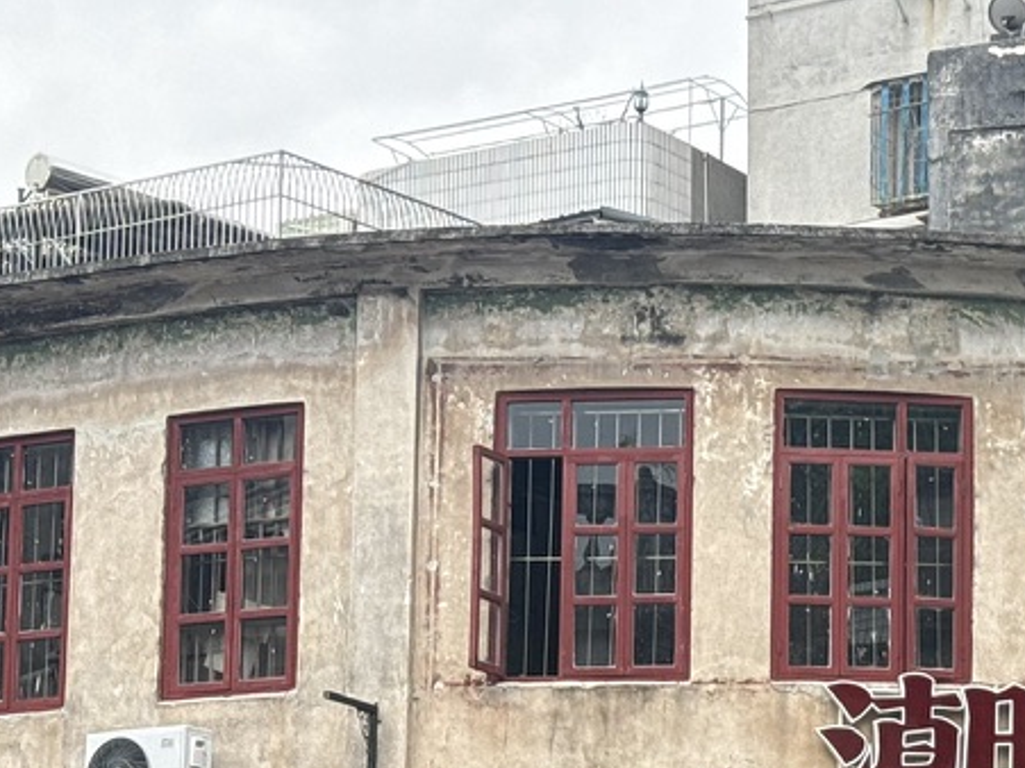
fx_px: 3227
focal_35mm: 109
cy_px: 723
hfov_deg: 17.7
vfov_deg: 13.4
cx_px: 986
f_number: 1.78
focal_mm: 6.76
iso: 64
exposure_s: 1/121
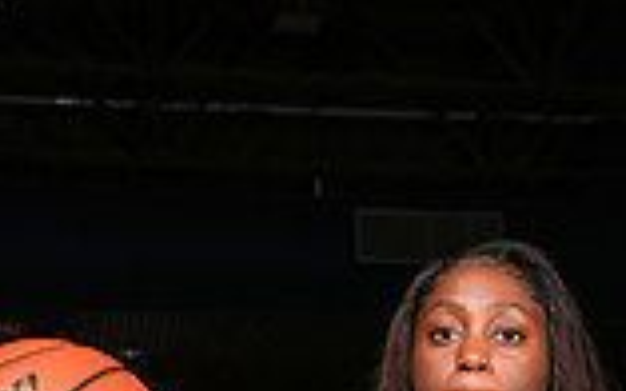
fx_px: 2541
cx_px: 399
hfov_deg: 14.0
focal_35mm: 149
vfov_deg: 8.2
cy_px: 862
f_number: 6.3
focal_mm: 51
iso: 250
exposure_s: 1/200
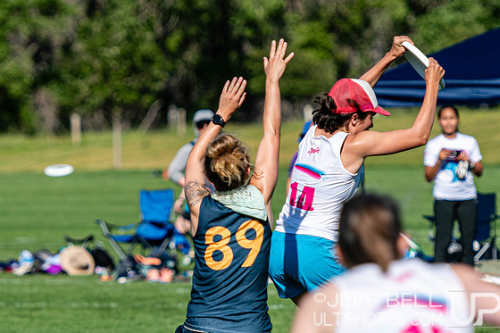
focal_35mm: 445
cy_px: 161
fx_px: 6178
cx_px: 269
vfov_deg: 3.1
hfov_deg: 4.6
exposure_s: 1/2000
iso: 100
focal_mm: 160
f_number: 3.2
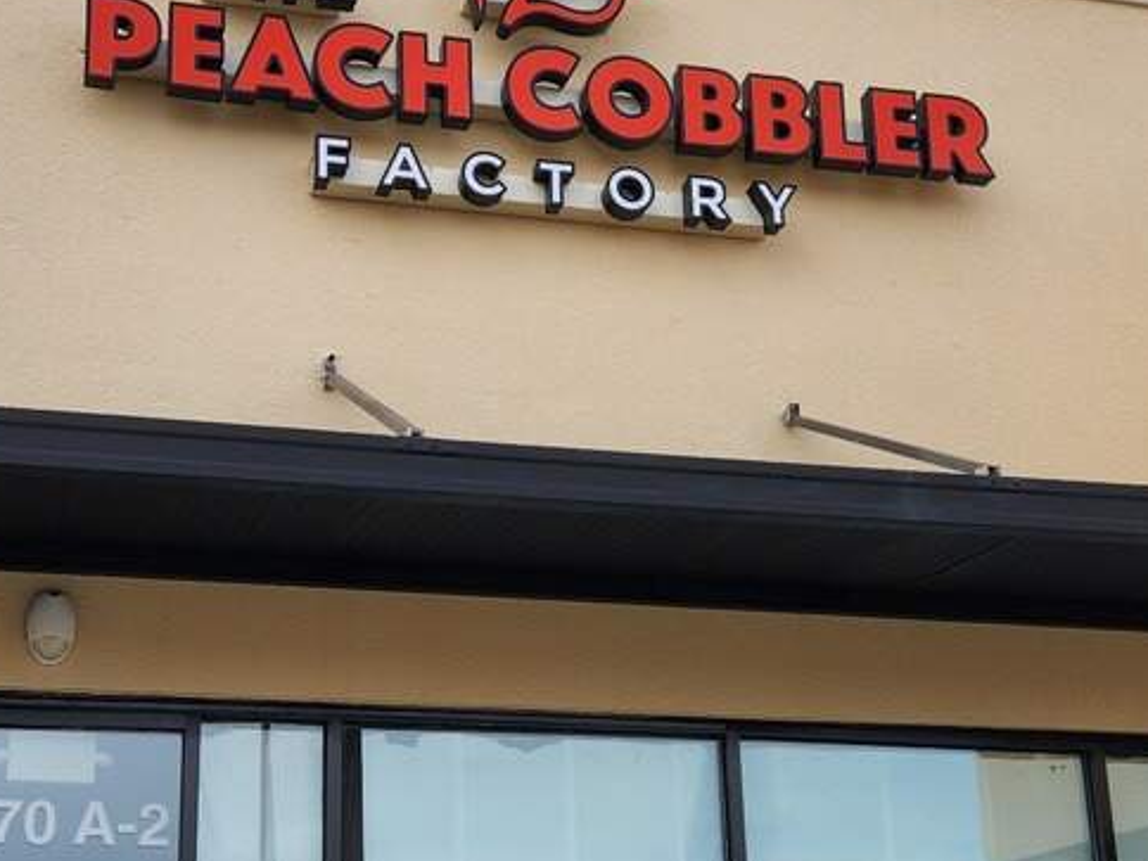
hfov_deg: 33.6
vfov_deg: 25.5
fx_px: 1890
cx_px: 441
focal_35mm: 57
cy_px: 579
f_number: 1.8
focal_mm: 5.4
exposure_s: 1/932
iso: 20
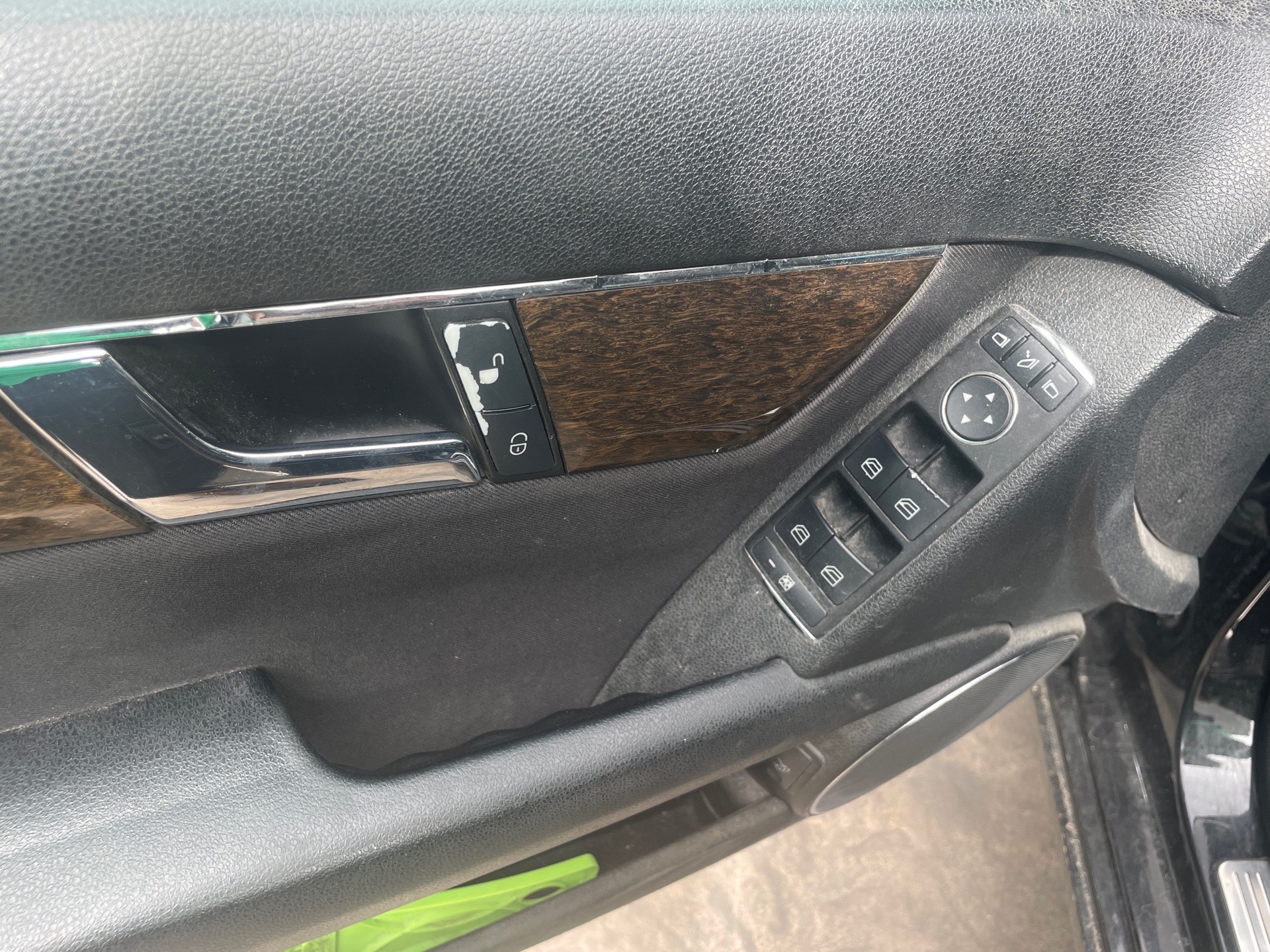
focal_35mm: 26
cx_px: 635
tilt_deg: -47.4
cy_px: 476
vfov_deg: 53.1
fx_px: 954
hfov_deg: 67.3
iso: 32
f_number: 1.6
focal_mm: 4.2
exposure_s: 1/144
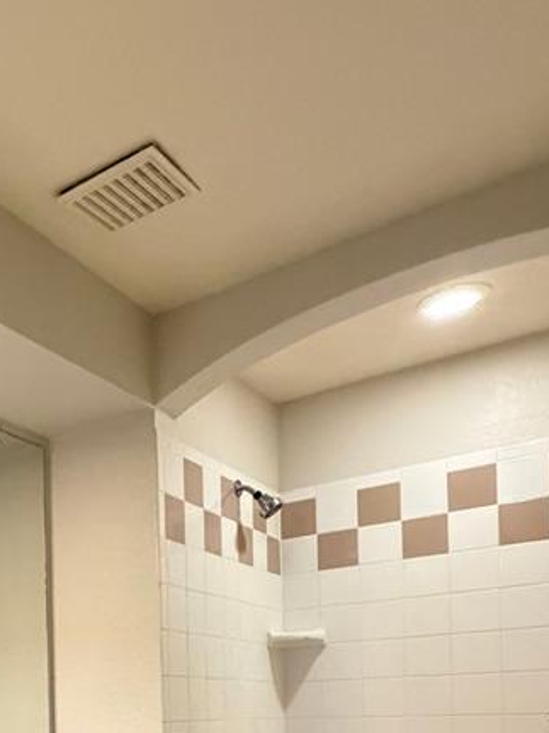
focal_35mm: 39
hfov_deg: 31.4
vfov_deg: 42.0
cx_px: -97
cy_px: 721
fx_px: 825
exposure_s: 1/60
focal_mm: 2.22
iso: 1000
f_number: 2.2
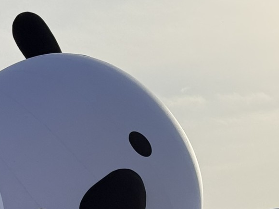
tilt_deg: +4.9
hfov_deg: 12.3
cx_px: 9
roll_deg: -0.6
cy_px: 271
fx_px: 1282
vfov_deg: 9.2
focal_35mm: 159
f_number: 1.78
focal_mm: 6.76
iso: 50
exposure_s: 1/13333
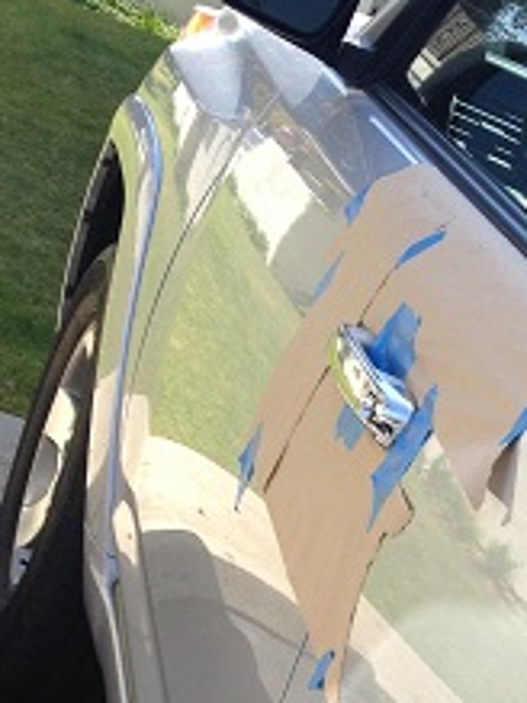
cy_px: 777
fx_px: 1951
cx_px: 659
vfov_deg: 19.6
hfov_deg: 14.8
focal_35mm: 96
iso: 50
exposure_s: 1/506
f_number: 2.4
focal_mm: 4.28
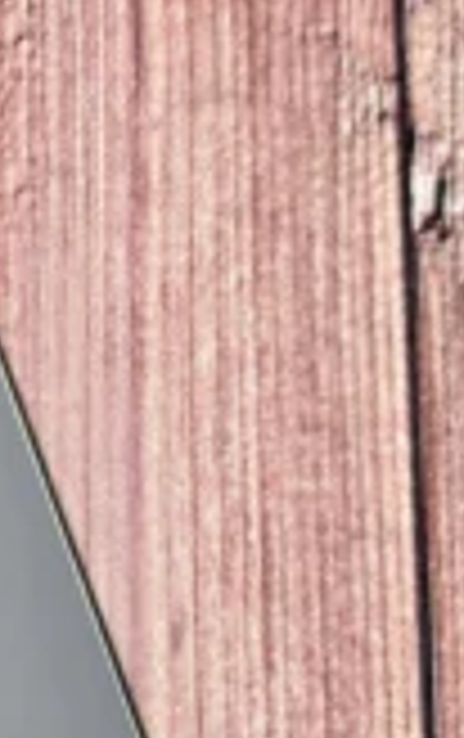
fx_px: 2500
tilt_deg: -76.7
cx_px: -419
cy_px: 202
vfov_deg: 16.7
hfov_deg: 9.9
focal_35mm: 124
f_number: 1.78
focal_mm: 6.86
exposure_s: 1/120
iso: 100
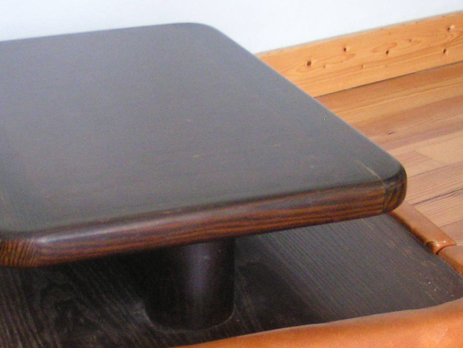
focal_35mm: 79
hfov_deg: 24.6
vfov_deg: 18.4
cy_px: 307
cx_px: 170
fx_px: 1057
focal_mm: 5.8
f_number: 2.8
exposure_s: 1/40
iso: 200
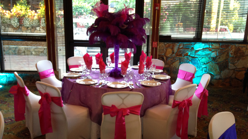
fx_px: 237
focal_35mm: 36
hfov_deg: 55.3
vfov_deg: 32.8
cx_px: 124
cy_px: 81
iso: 160
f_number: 2.4
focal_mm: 4.13
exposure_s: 1/20
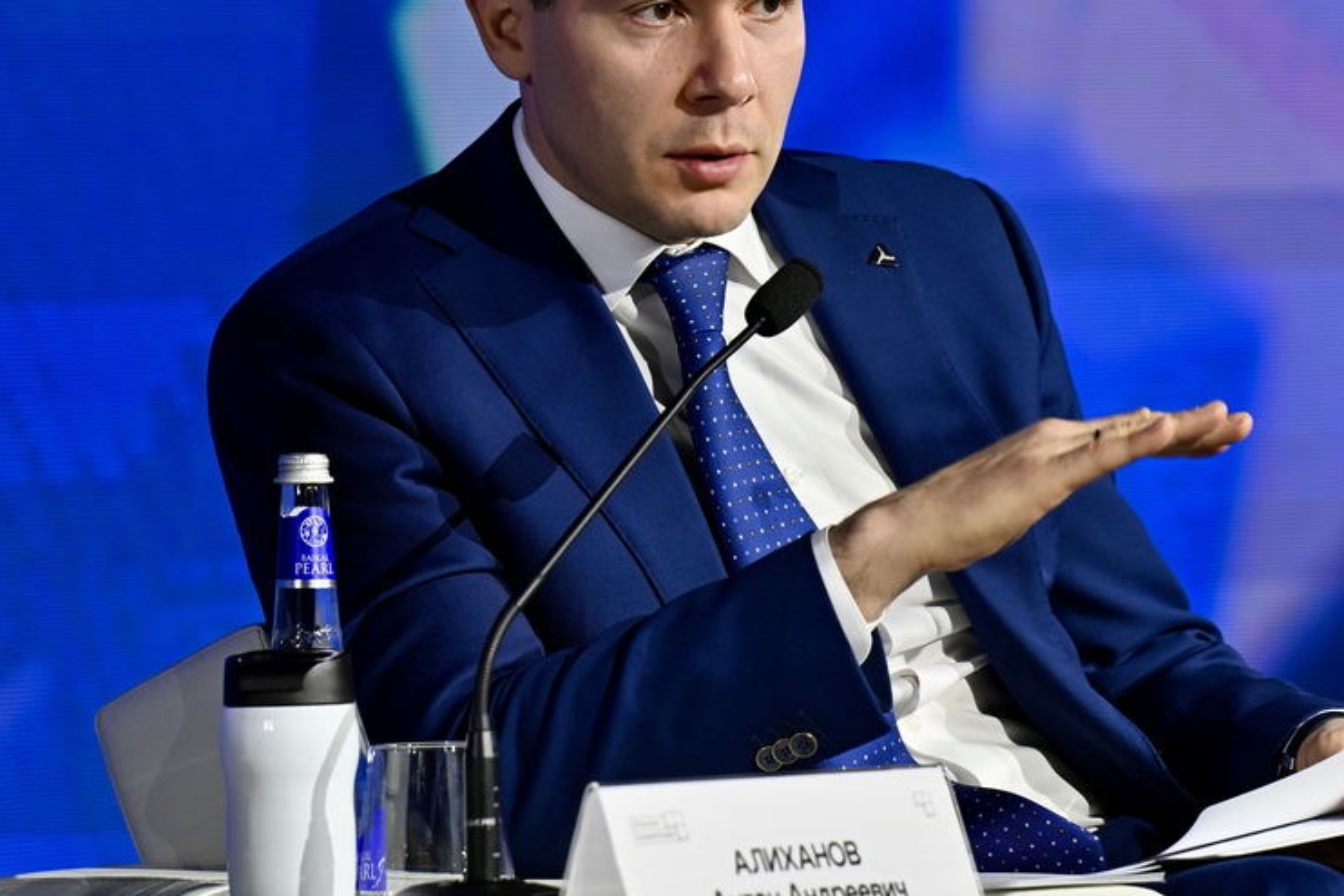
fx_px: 13666
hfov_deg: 5.6
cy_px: 359
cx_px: 567
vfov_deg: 3.8
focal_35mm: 366
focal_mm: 165
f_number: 3.5
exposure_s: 1/80
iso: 160
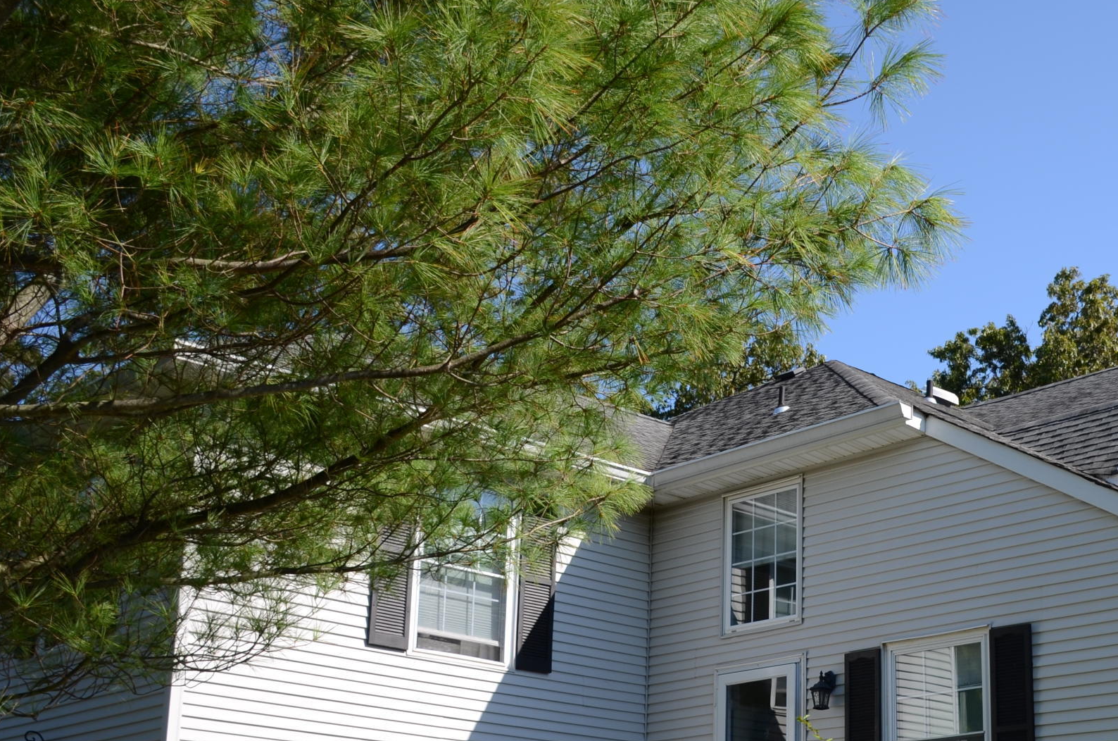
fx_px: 1581
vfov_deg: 26.2
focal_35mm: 51
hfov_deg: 37.7
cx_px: 873
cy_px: 507
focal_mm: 18
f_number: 4
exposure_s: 1/800
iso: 100
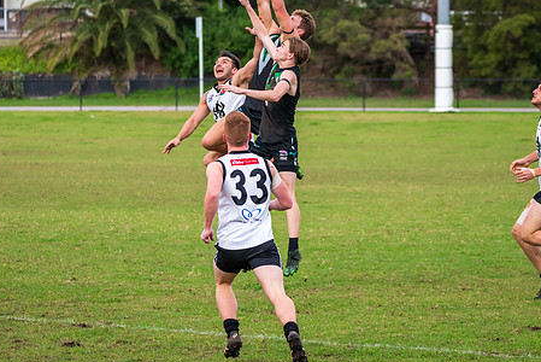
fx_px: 3669
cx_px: 265
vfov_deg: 5.6
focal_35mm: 244
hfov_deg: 8.4
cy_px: 106
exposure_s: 1/1250
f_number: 6.3
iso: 800
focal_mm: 150
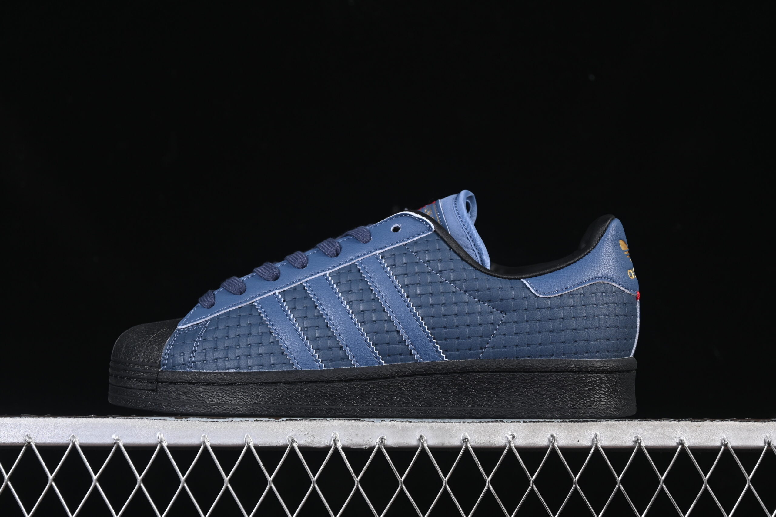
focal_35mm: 75
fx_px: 1617
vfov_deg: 18.2
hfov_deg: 27.0
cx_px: 388
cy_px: 258
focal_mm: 50
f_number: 6.3
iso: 160
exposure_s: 1/60
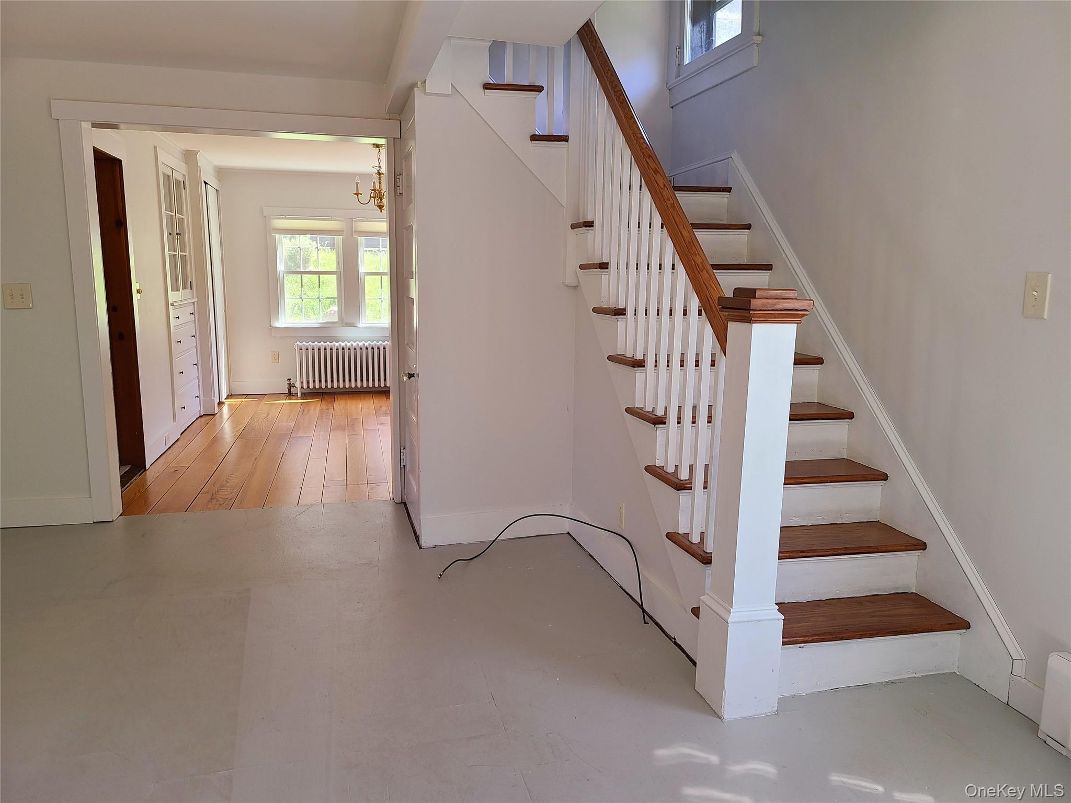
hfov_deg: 67.3
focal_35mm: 26
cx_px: 536
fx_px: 804
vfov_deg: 53.1
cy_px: 402
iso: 64
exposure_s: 1/59
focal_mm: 5.4
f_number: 1.8
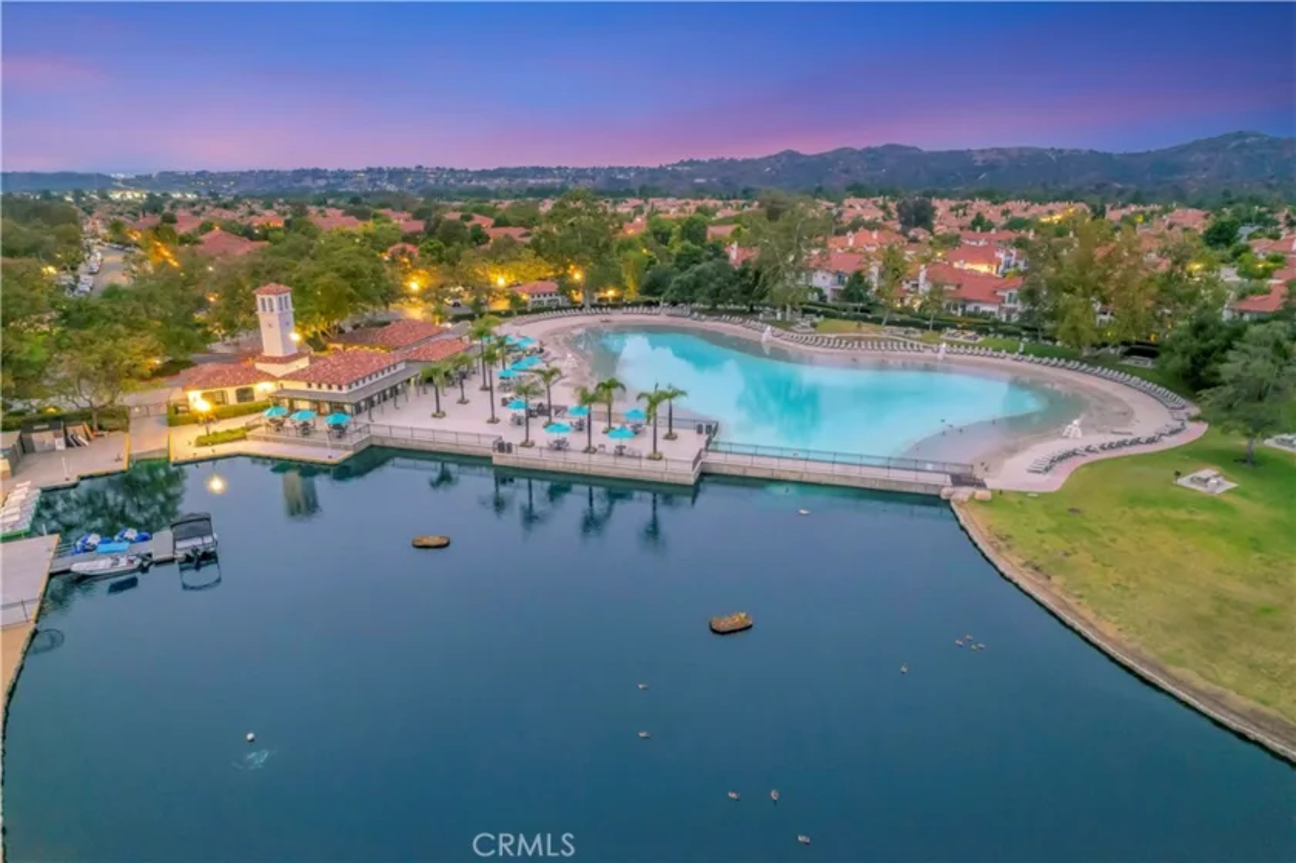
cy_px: 432
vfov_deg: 57.2
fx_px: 792
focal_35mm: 22
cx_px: 648
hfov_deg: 78.6
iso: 1180
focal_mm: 8.38
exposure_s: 1/5
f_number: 2.8
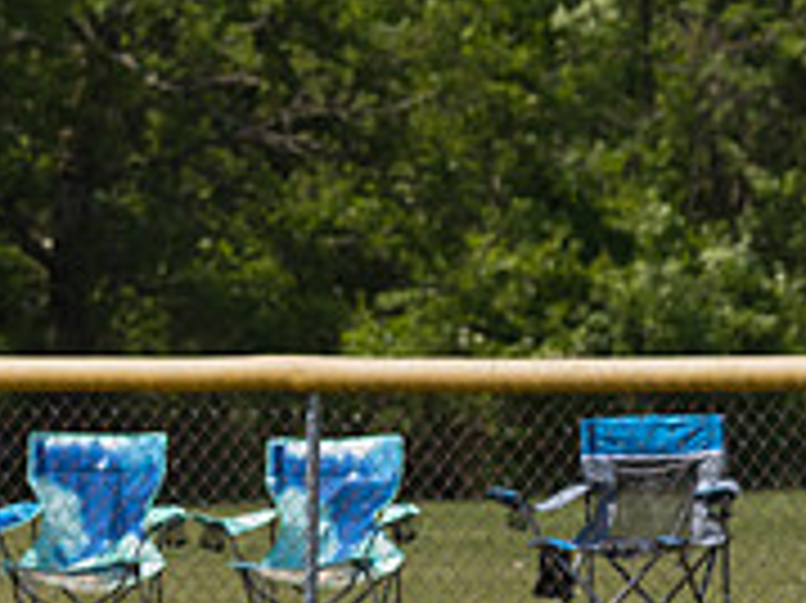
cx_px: -486
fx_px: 20616
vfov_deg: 1.7
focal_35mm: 886
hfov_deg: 2.2
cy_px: 171
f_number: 5.6
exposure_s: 1/1600
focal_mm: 190
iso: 250
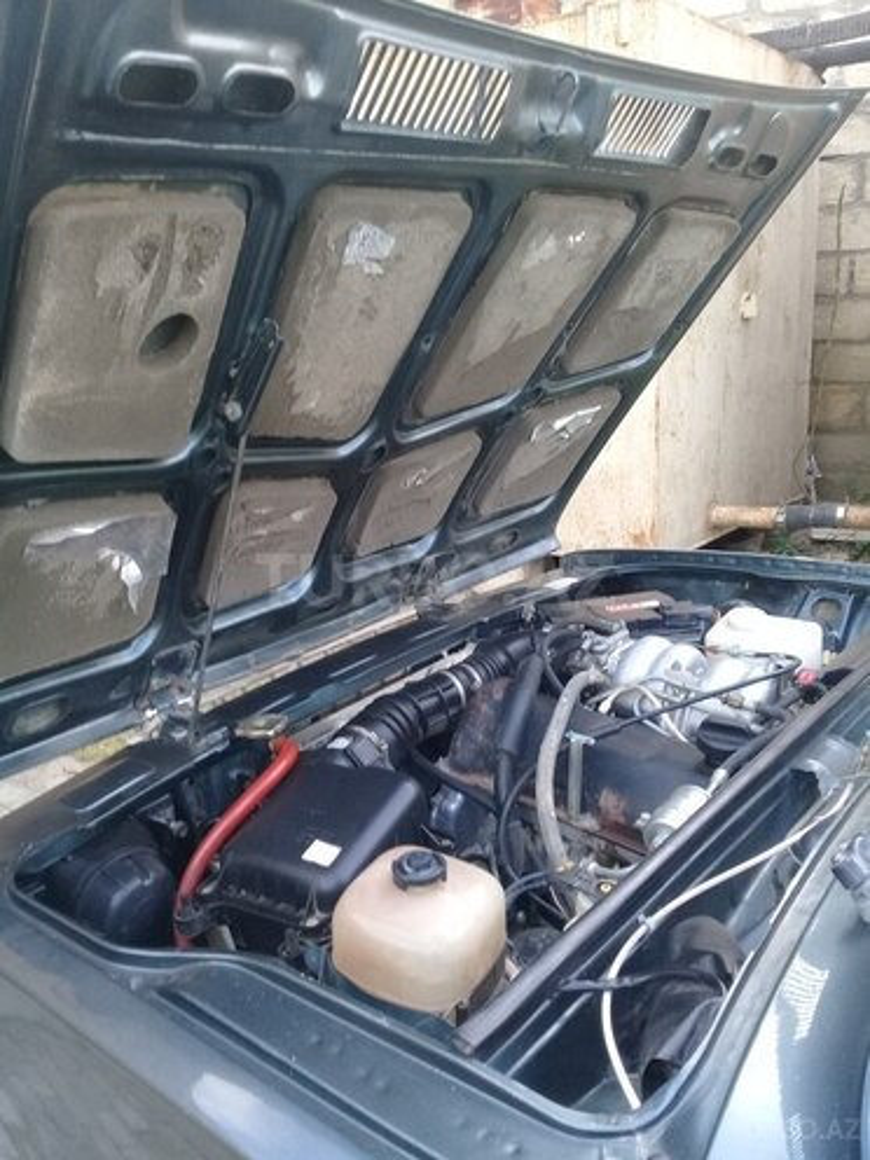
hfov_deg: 45.4
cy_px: 580
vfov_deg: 58.4
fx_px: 1039
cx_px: 435
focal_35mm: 31
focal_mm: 3.3
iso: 64
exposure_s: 1/33
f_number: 2.2
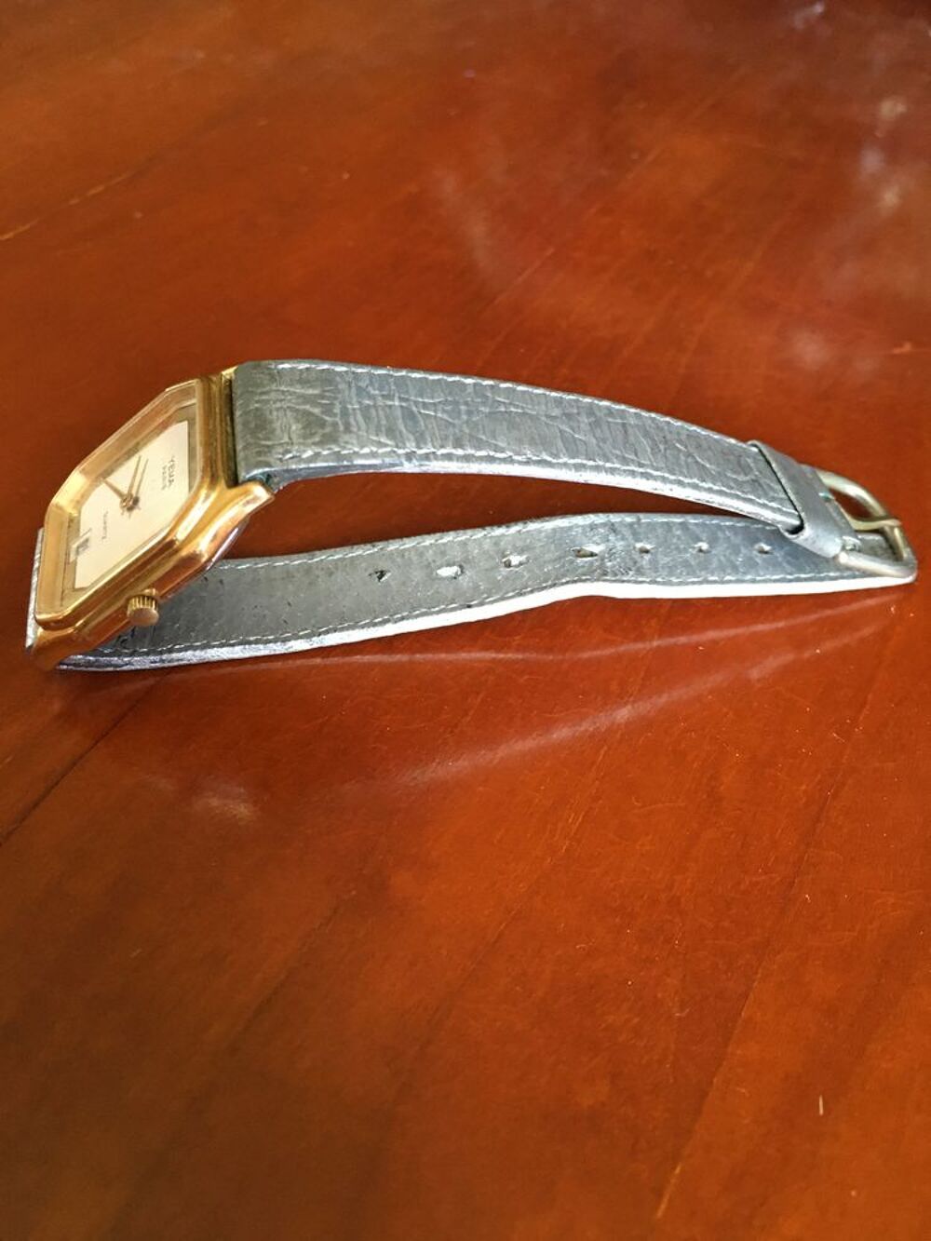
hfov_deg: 48.2
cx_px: 466
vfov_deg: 61.7
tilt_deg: -46.1
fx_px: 1040
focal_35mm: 29
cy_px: 620
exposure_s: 1/25
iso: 200
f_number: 2.2
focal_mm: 4.15
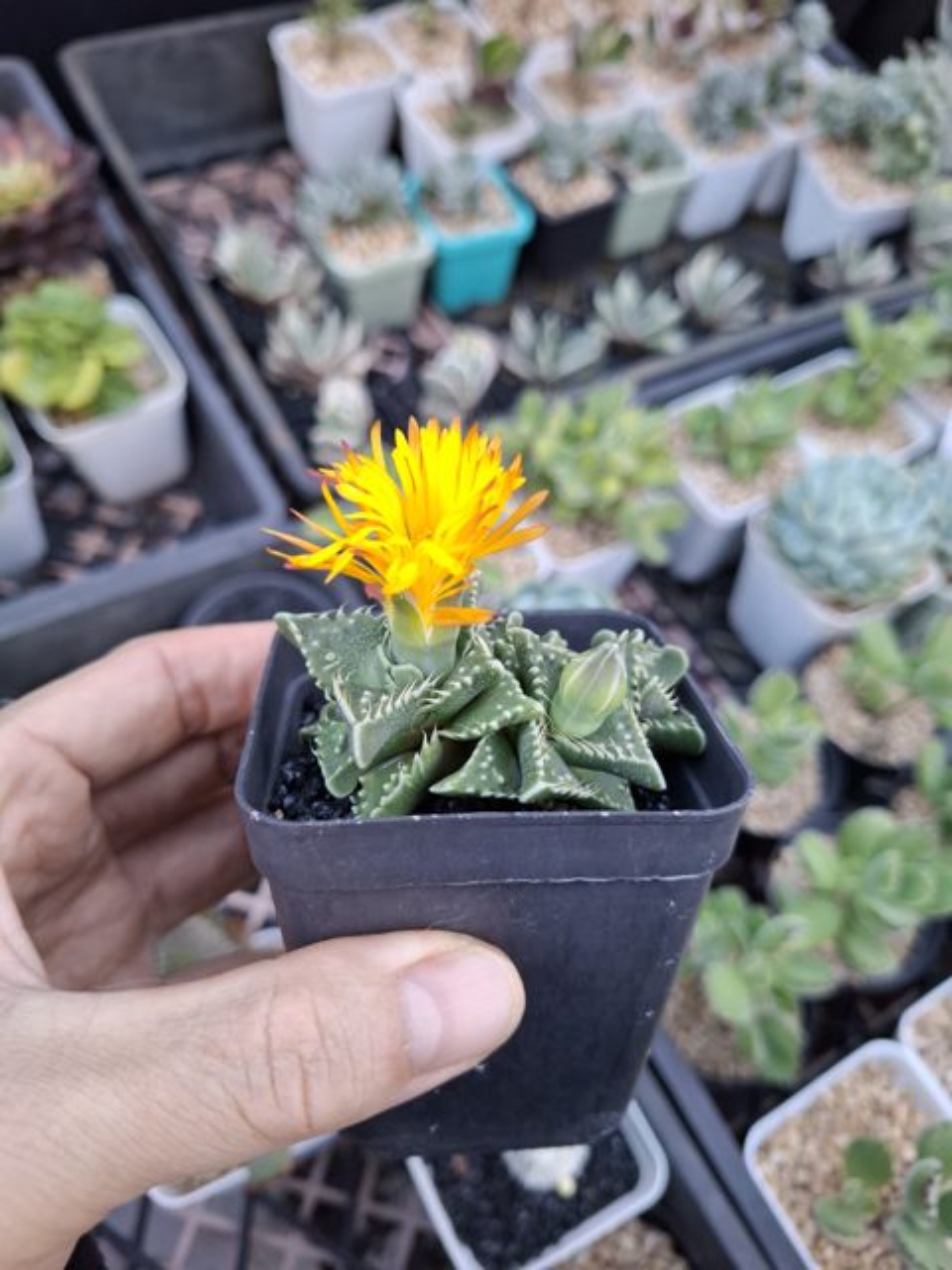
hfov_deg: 58.9
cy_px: 635
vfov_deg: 73.9
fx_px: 843
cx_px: 476
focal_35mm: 23
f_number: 1.8
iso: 160
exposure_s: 1/100
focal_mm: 5.54
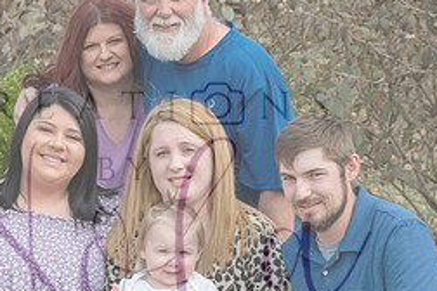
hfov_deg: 11.2
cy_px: 204
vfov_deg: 7.5
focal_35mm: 184
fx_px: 2233
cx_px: 144
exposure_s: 1/500
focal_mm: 80
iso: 400
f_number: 8
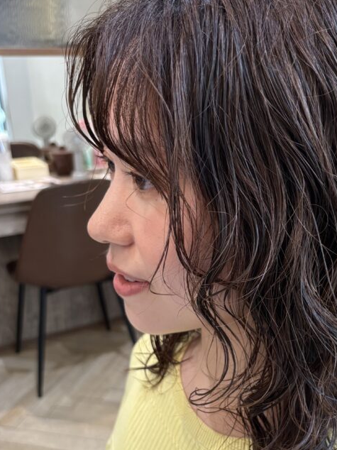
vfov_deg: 44.4
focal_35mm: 42
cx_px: 253
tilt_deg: -21.4
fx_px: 546
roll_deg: -0.2
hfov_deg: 33.6
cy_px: 282
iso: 160
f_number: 1.6
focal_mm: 5.96
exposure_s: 1/100
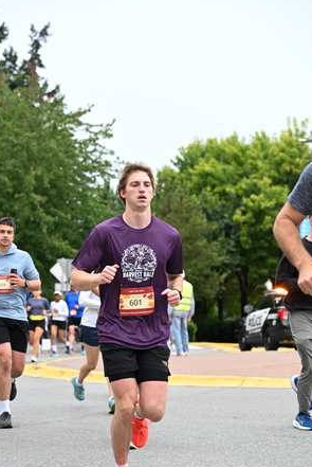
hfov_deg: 16.9
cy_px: 279
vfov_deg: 25.0
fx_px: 1050
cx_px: 139
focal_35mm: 81
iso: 1600
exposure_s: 1/800
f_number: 4
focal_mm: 65
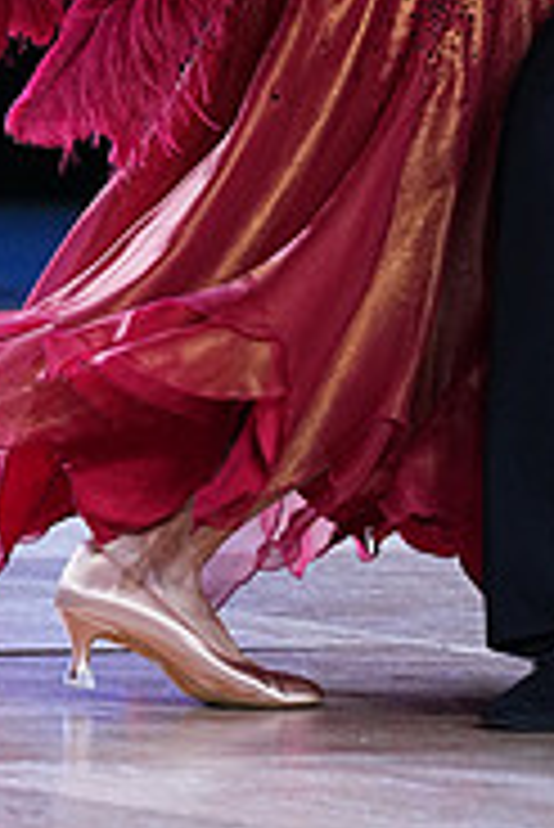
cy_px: -328
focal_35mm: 631
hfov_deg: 2.2
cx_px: 480
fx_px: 14537
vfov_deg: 3.3
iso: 1600
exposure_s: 1/500
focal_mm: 200
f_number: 4
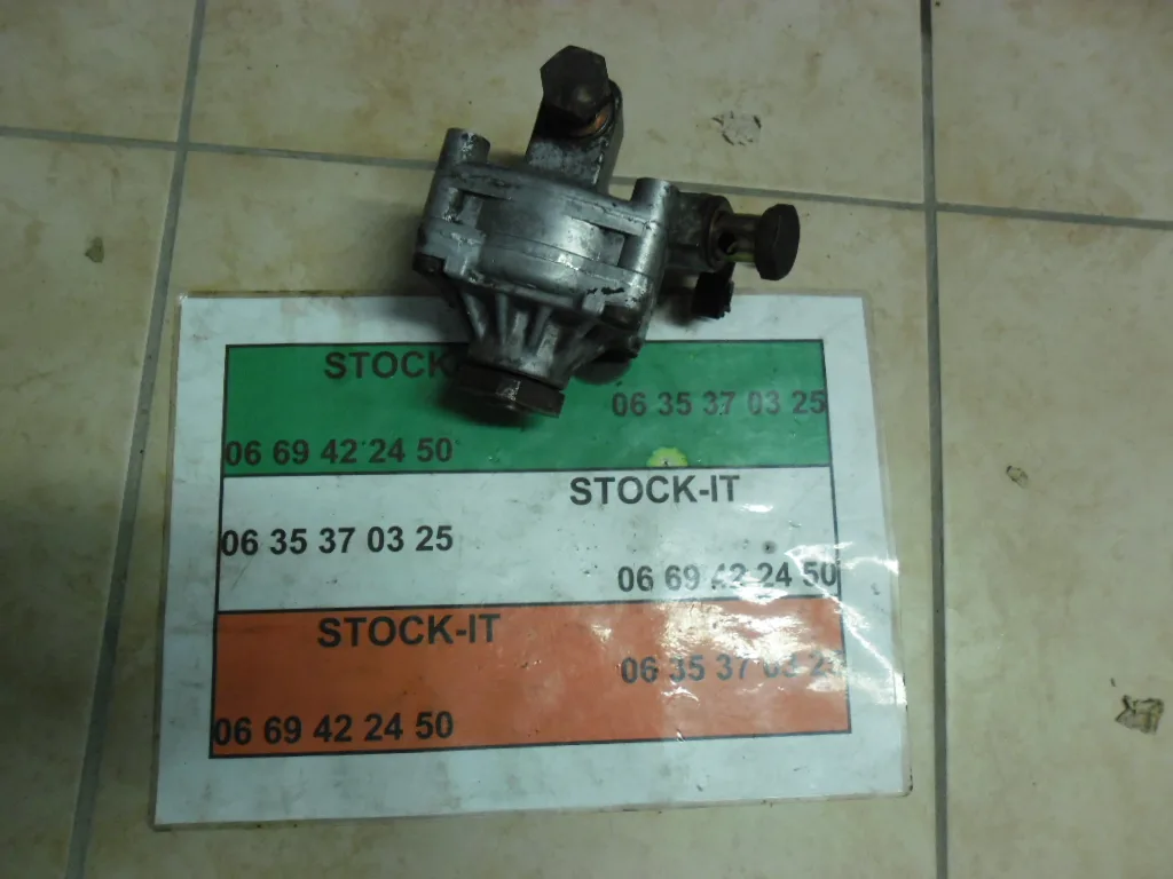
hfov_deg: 65.3
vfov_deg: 51.4
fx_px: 915
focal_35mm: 27
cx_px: 586
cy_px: 440
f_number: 3.5
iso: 200
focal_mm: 4.9
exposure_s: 1/22
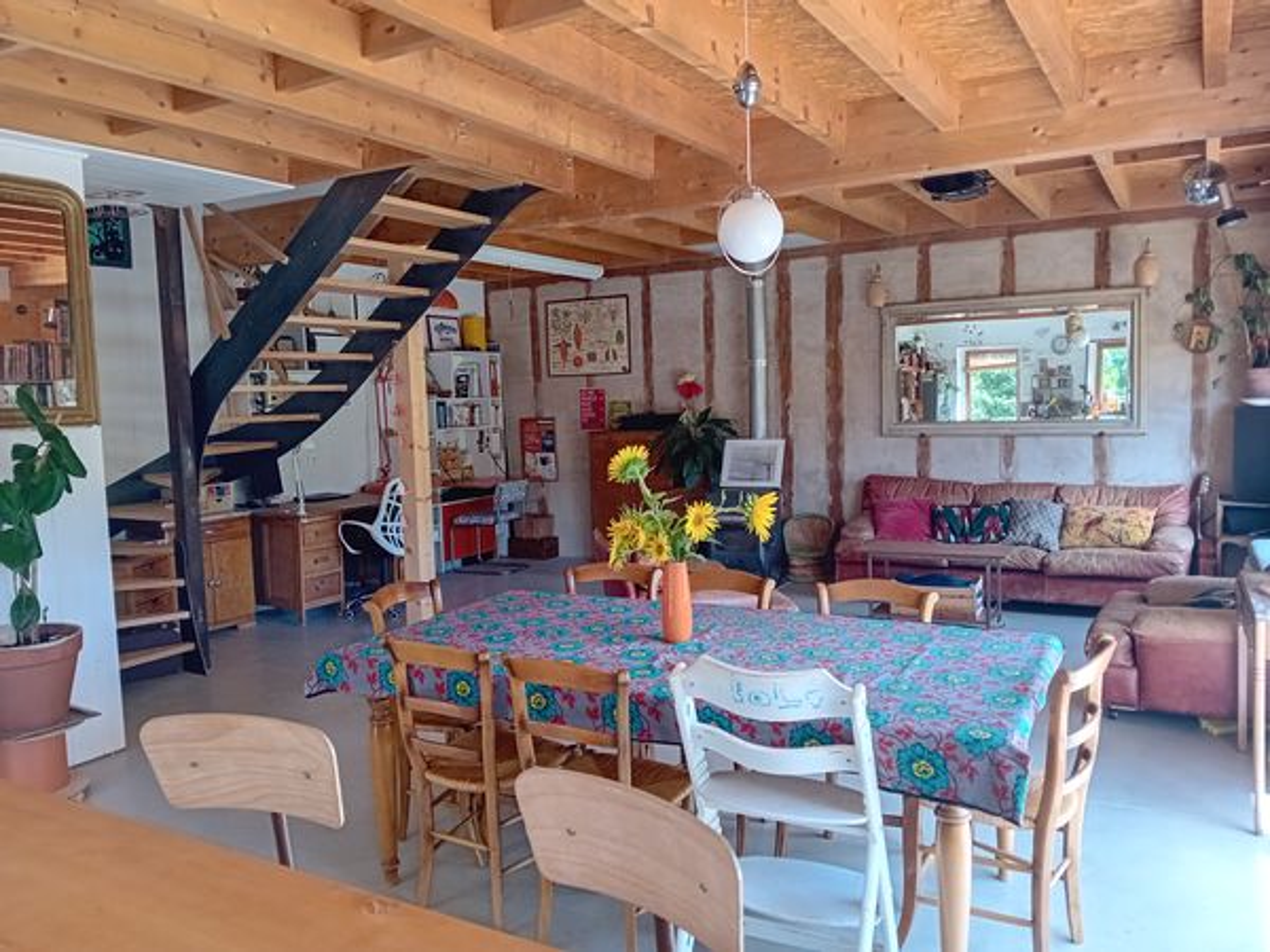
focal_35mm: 26
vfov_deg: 53.1
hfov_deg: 67.3
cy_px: 476
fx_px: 954
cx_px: 635
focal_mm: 3.98
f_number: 1.8
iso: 500
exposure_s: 1/33.3
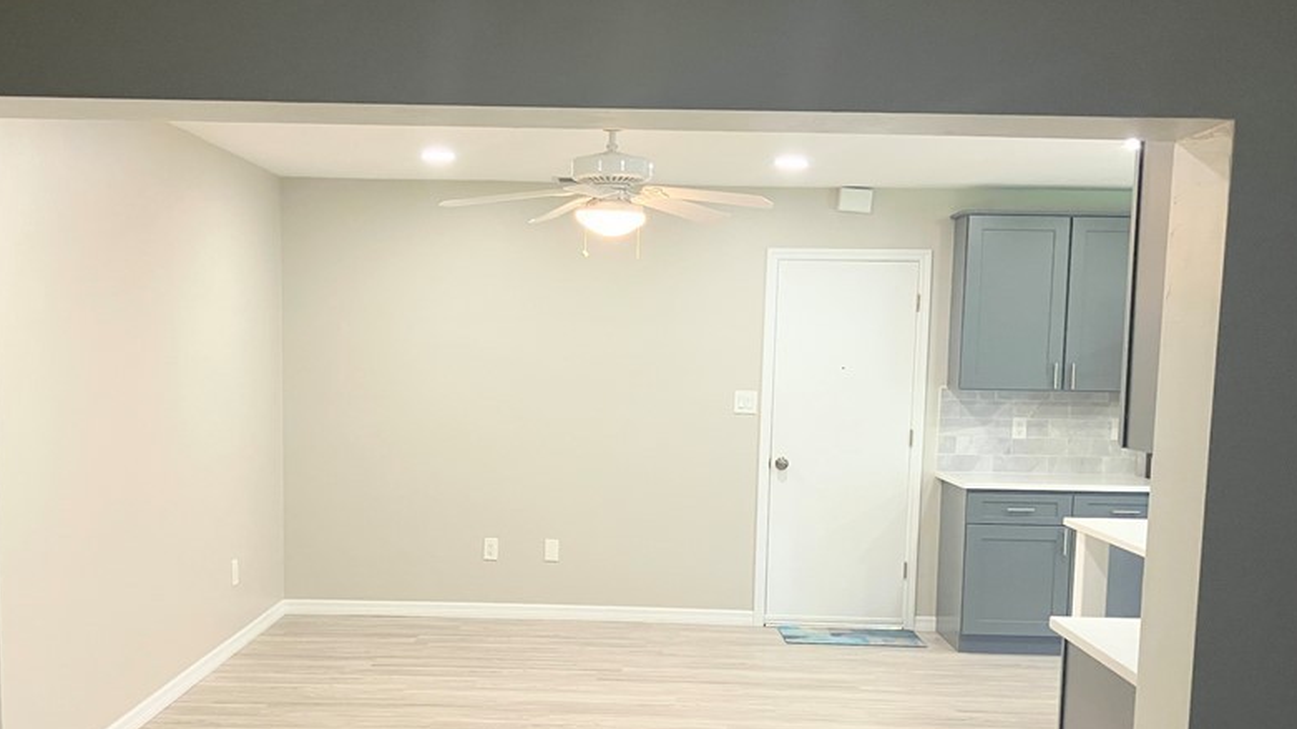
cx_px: 603
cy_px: 498
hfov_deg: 50.4
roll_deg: +0.2
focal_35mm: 40
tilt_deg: -6.4
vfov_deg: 29.4
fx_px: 1375
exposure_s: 1/60
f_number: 1.8
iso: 100
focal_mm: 3.99
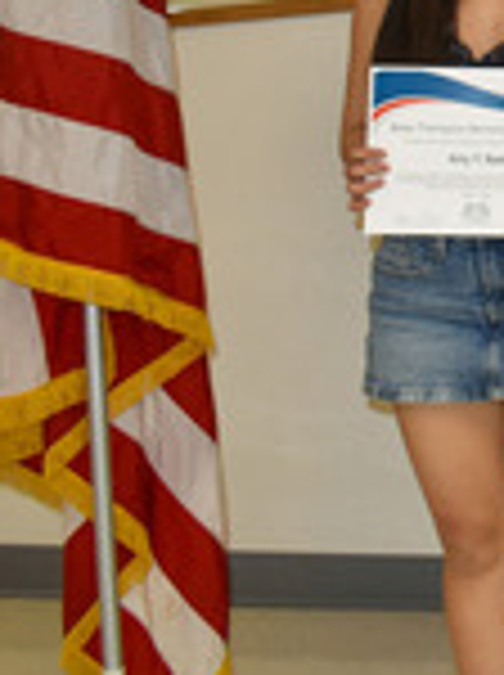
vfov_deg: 17.9
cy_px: 25
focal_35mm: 108
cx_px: 1102
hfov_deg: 11.8
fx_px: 2103
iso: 800
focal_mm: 20
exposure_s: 1/100
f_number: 5
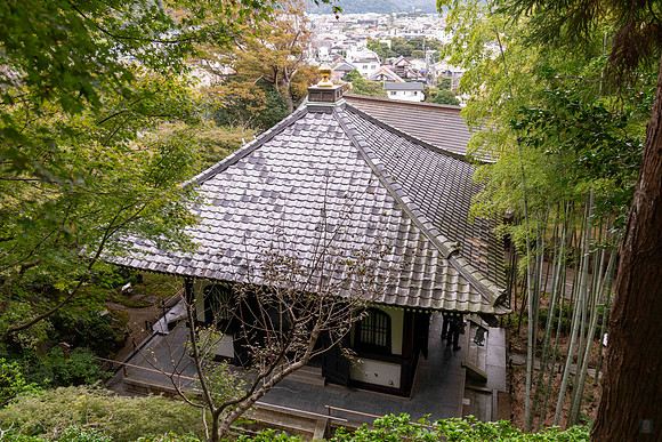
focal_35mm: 29
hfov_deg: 63.6
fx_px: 533
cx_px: 331
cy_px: 221
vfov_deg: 45.0
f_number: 6.3
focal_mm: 29
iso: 200
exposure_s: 1/60
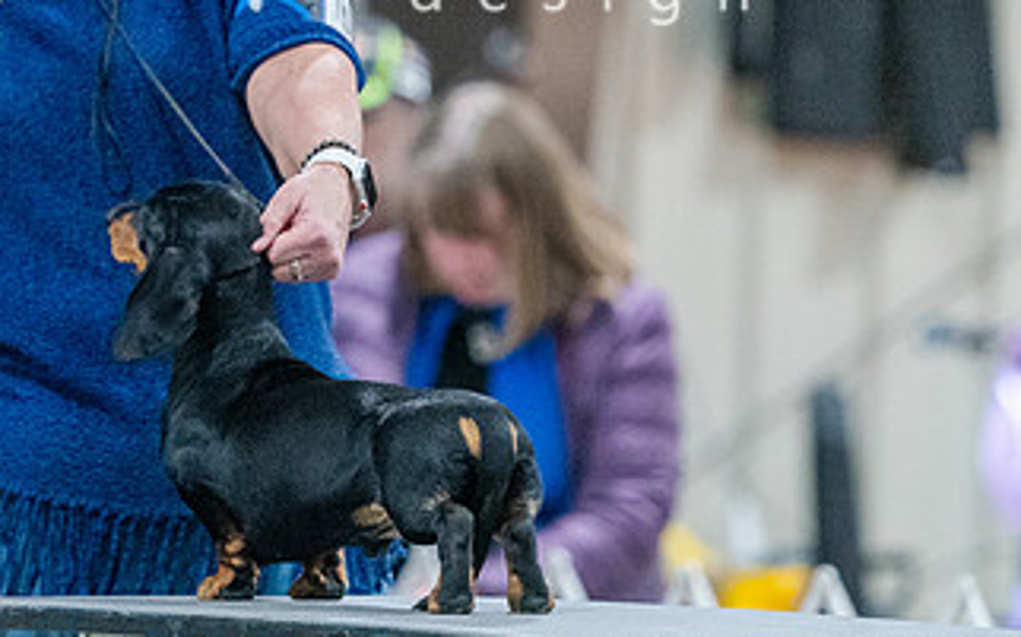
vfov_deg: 3.1
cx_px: 290
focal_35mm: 428
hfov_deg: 4.9
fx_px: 11905
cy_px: 105
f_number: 3.5
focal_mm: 200
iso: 6400
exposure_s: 1/200
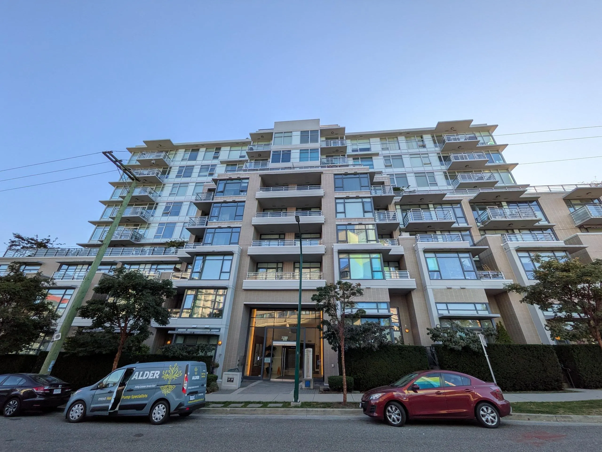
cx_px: 301
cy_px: 226
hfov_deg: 102.1
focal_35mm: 14
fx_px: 243
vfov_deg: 85.7
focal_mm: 1.85
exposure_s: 1/852
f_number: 2.2
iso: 66
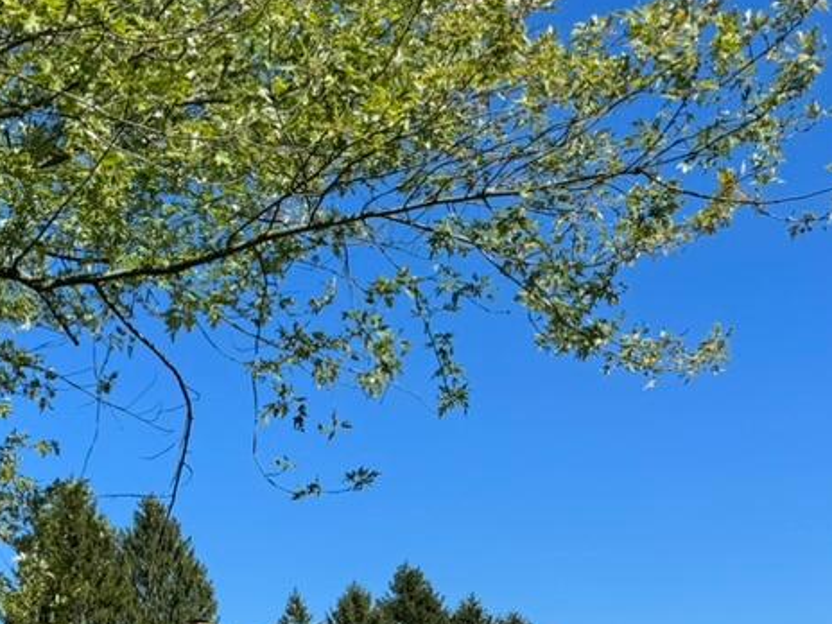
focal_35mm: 53
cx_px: -5
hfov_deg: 33.1
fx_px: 1274
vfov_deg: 25.9
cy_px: 649
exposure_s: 1/3247
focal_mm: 6.86
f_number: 1.78
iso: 80
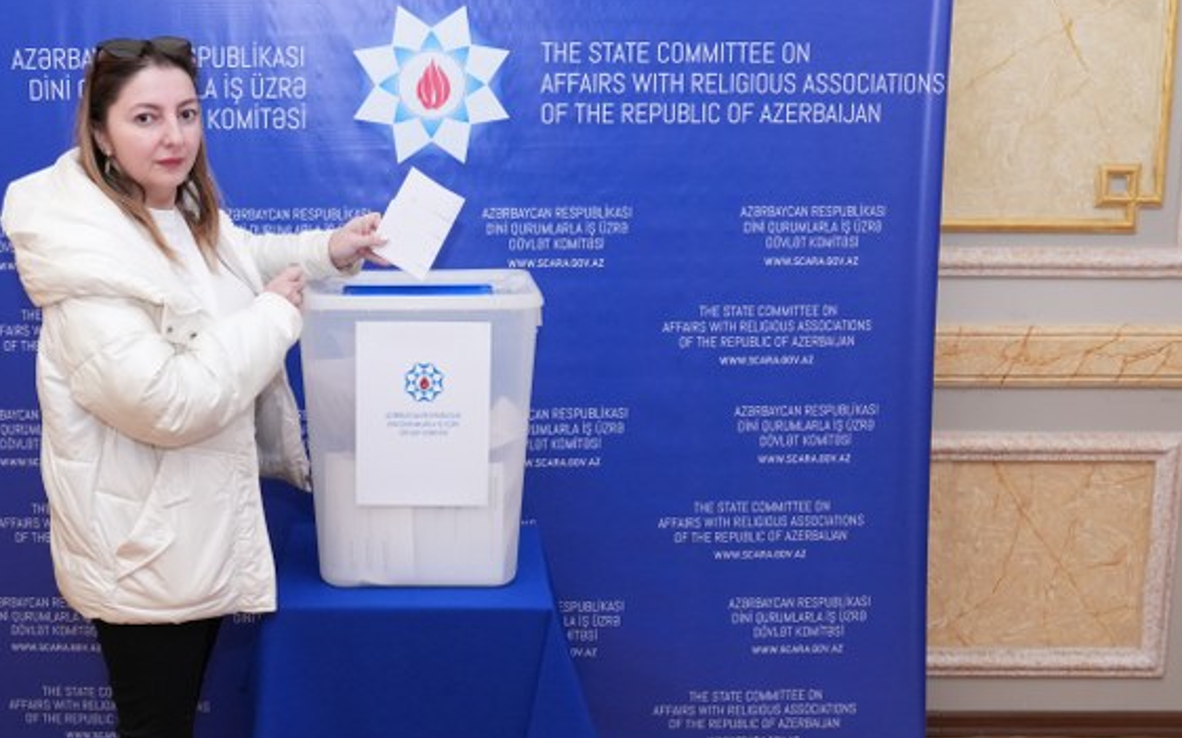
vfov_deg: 24.9
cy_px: 371
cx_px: 387
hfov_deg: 38.4
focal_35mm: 52
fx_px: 1675
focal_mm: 28
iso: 1600
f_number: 5
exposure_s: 1/200
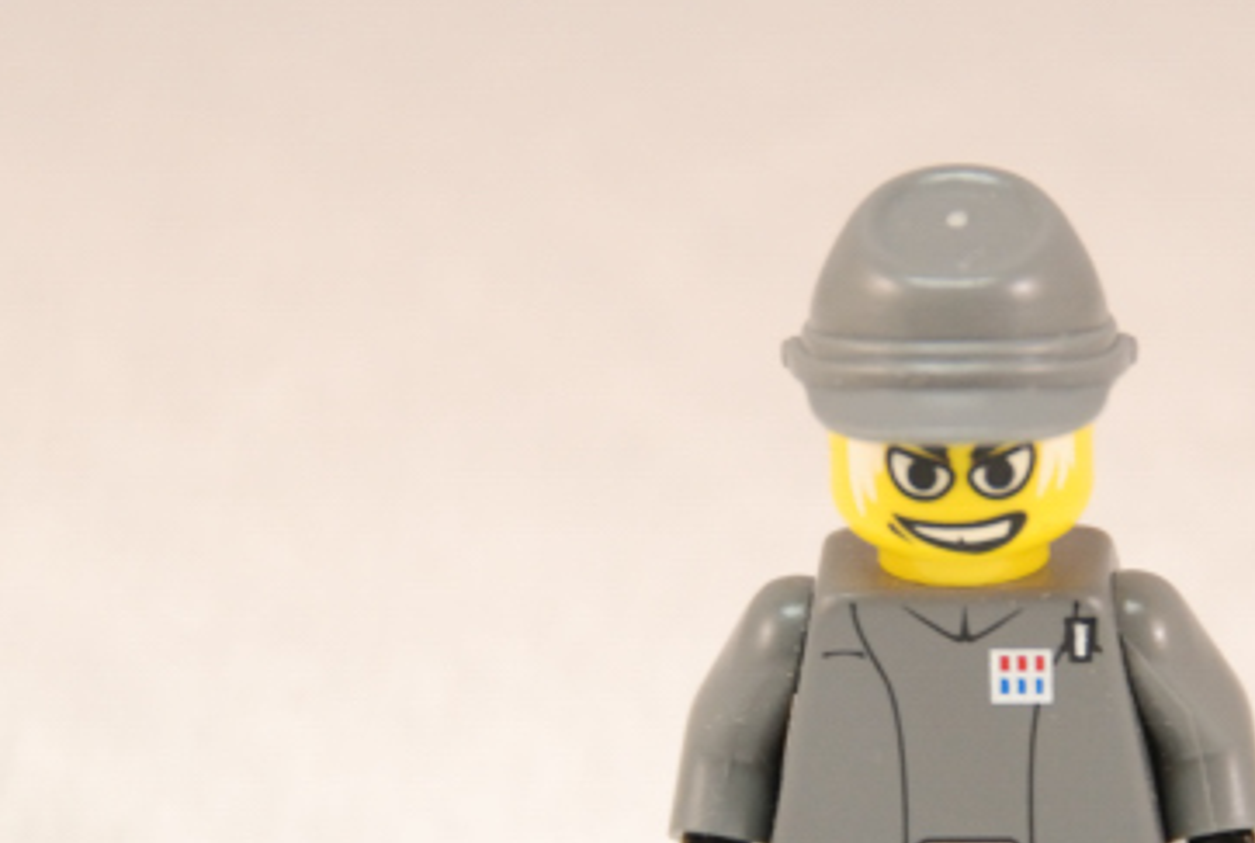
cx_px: 988
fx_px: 23160
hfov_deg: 3.1
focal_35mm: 663
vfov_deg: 2.1
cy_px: 642
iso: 800
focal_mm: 200
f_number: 7.1
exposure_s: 1/15
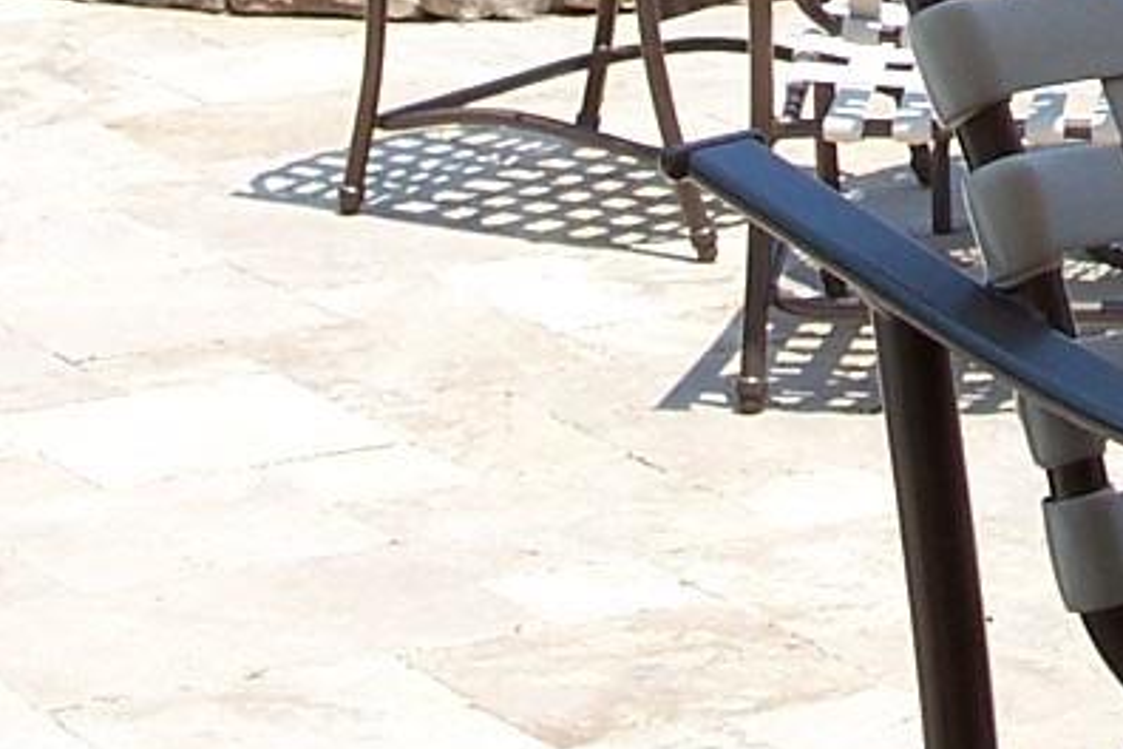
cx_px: 1449
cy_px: -942
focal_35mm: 199
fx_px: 6207
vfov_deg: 6.6
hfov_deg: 10.1
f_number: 4
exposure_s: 1/400
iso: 64
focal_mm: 7.8
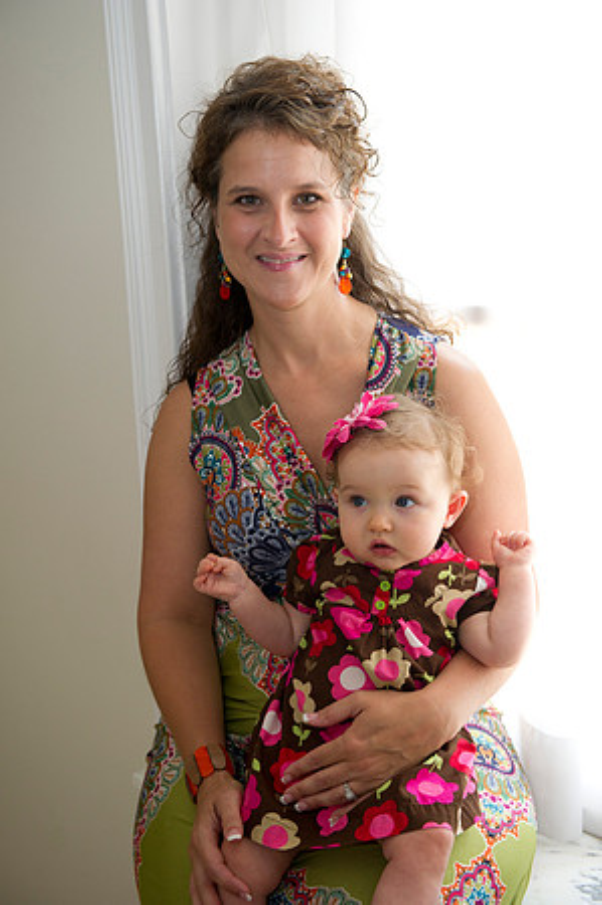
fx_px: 1408
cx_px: 301
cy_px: 452
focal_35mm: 56
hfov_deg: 24.1
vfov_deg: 35.7
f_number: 3.5
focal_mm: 56
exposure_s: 1/160
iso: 1250
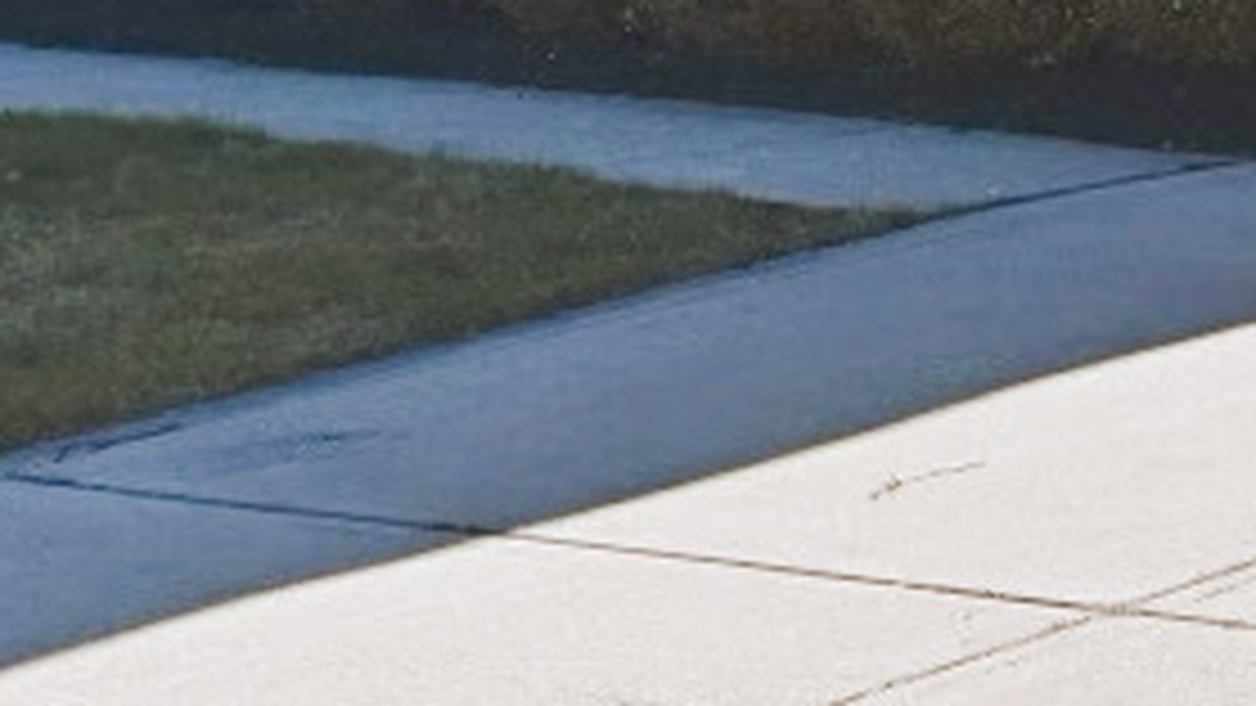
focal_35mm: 146
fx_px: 4863
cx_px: 2399
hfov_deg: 13.0
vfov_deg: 8.1
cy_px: -526
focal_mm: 24
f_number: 3.2
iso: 320
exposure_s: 1/2500
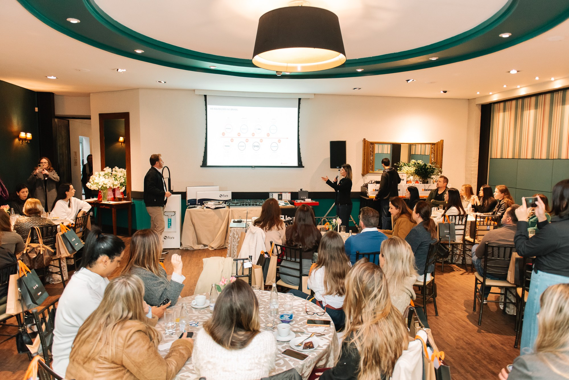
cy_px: 190
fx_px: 397
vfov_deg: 51.1
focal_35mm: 25
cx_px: 292
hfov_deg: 71.2
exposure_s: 1/160
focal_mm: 24
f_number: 2.8
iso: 2500
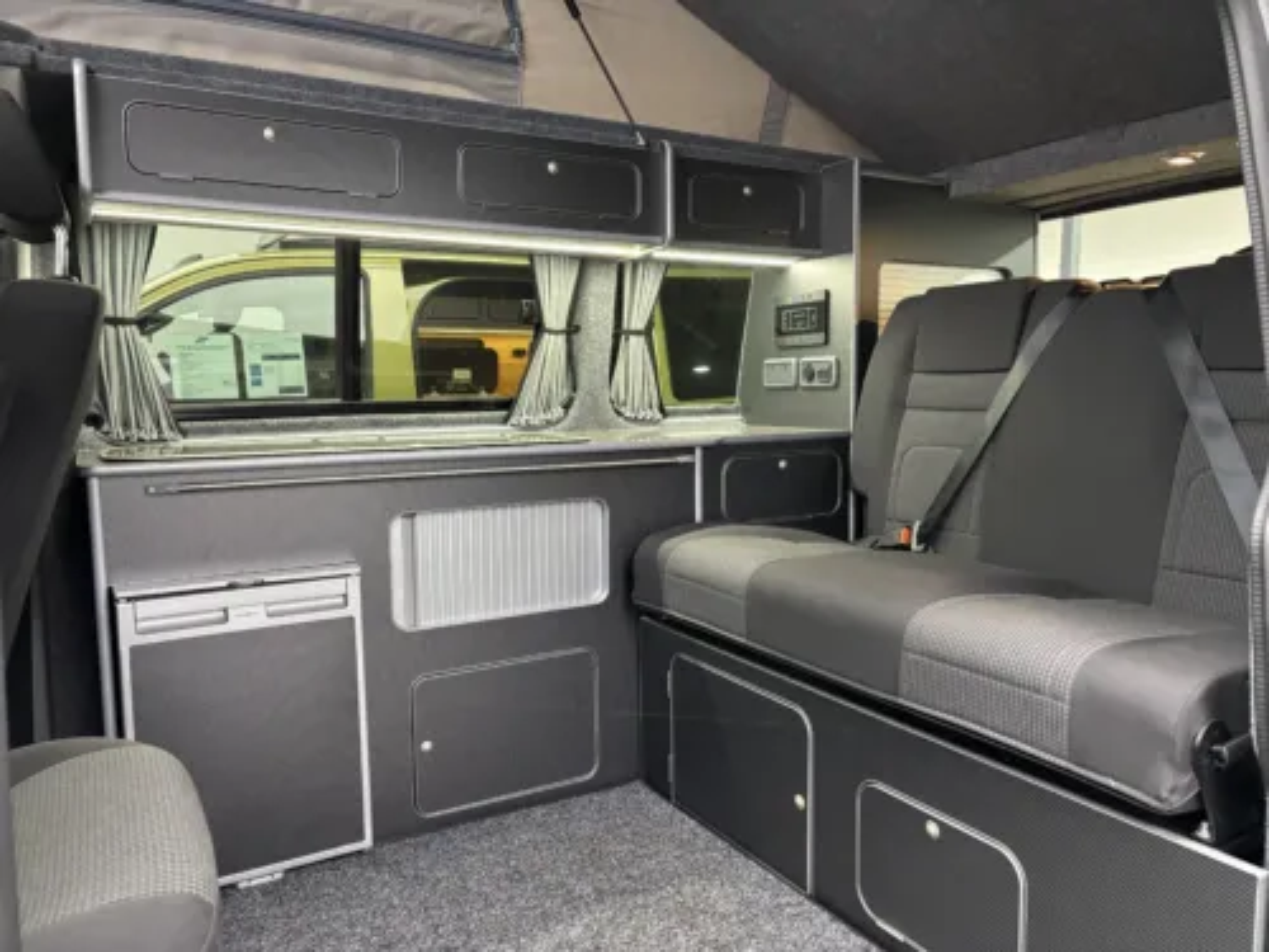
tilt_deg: -5.6
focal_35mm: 26
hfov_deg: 67.3
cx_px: 634
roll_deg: -0.5
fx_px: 953
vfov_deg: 53.1
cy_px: 476
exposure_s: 1/50
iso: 500
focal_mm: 5.96
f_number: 1.6
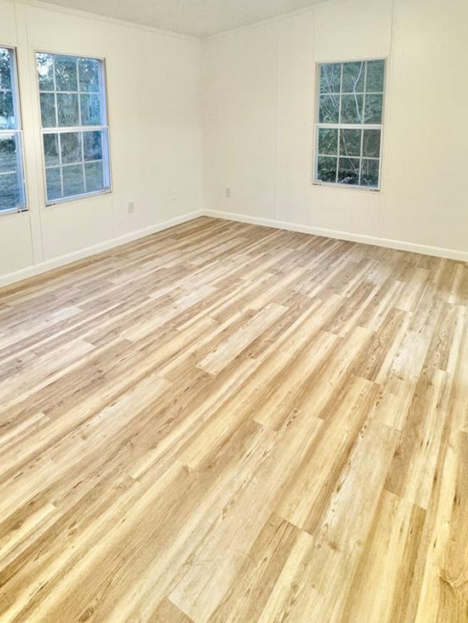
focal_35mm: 23
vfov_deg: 70.3
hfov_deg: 58.9
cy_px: 177
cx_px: 231
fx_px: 414
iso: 250
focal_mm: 2.22
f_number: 2.2
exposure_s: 1/60
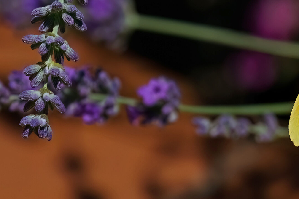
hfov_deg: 3.7
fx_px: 4575
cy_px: 64
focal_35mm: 551
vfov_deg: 2.5
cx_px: 256
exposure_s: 1/4000
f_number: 8
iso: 640
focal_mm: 300
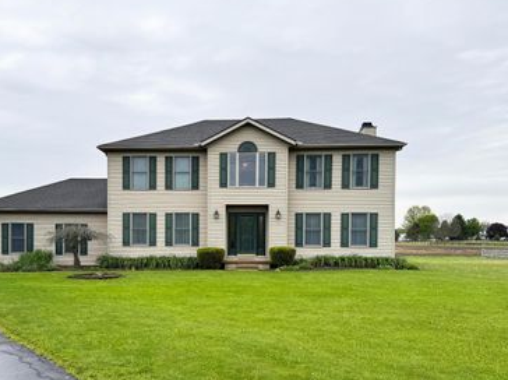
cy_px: 243
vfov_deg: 42.5
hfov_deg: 55.1
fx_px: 484
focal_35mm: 33
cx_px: 211
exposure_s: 1/876
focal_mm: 6.76
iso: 80
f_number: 1.78
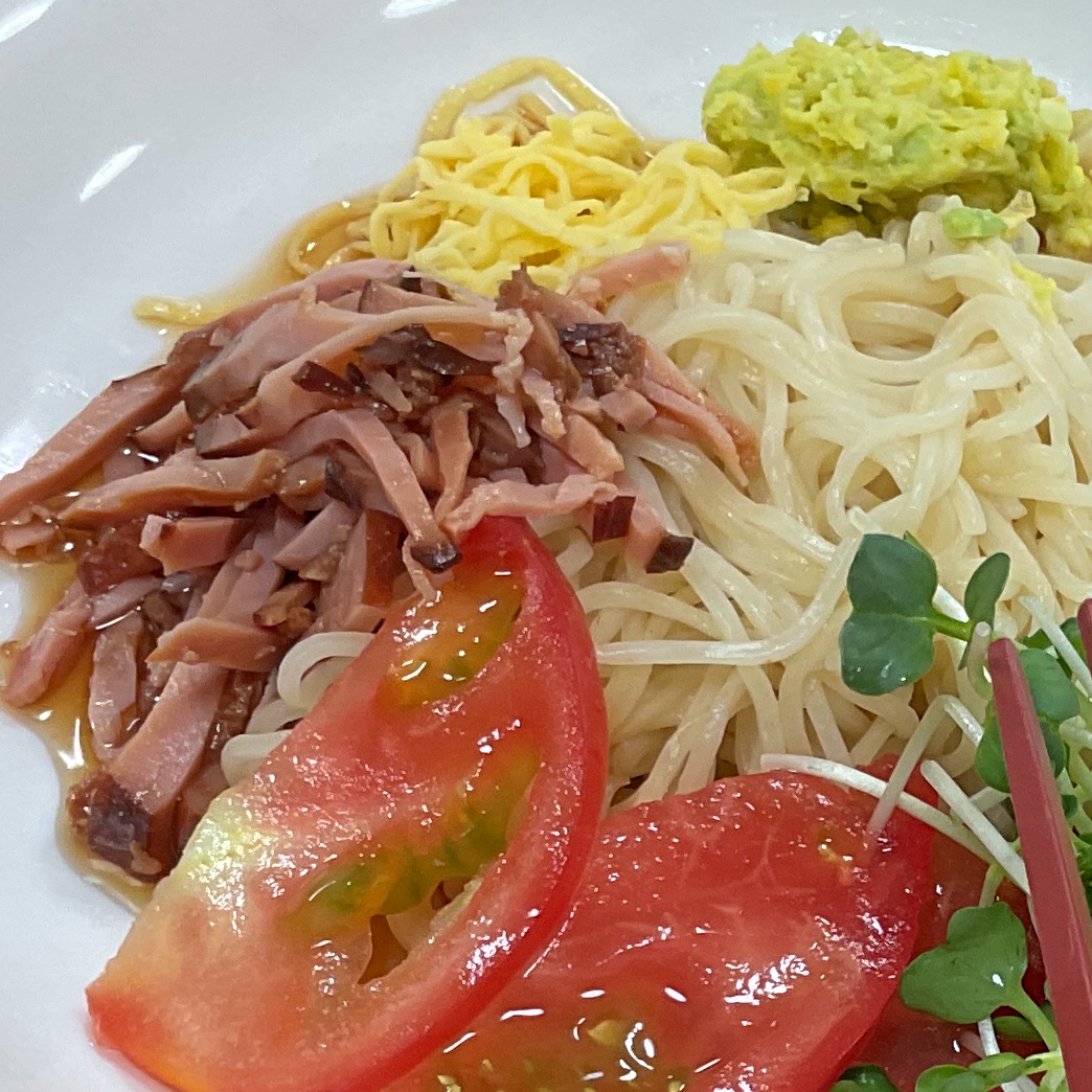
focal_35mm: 99
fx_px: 3533
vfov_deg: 17.4
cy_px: 877
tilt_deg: -54.9
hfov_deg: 17.0
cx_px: 1182
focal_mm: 3
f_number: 1.8
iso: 40
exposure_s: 1/60
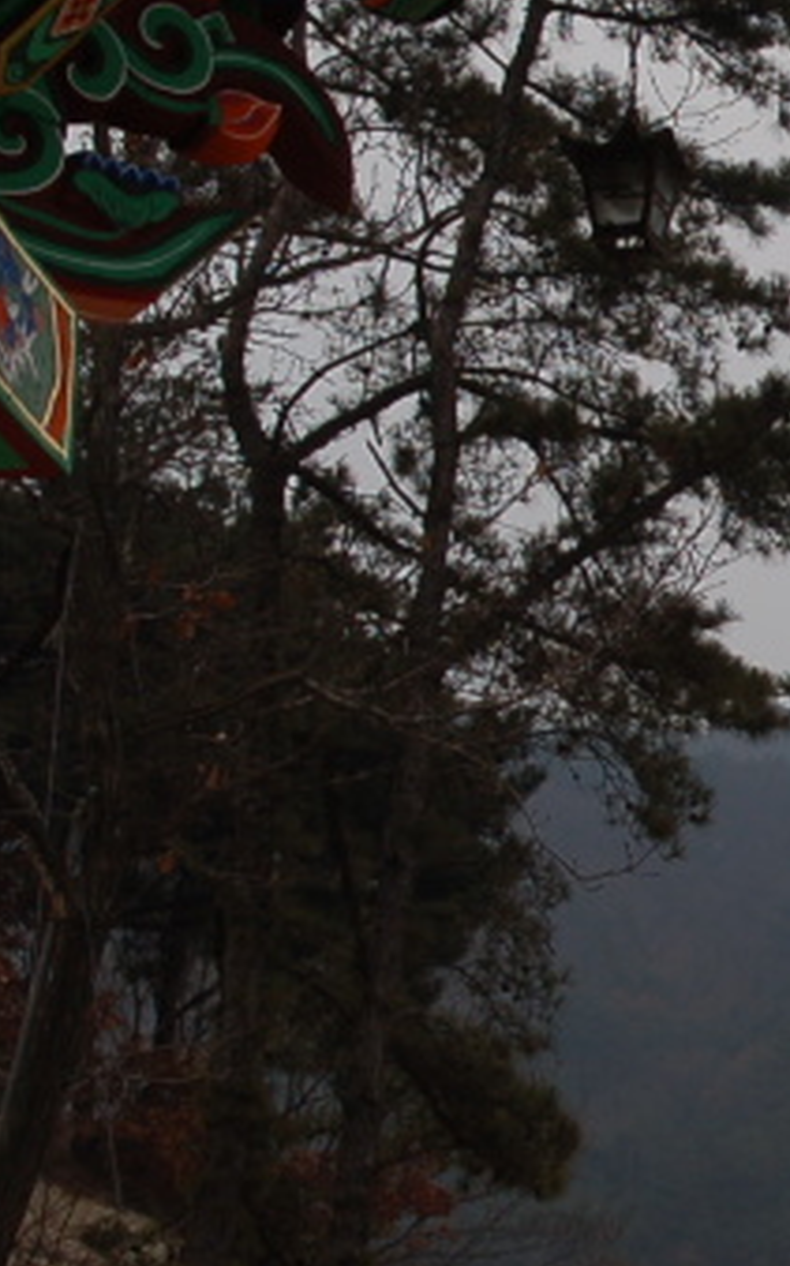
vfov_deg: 14.1
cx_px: 1647
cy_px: 564
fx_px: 5103
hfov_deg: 8.4
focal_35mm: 148
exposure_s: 1/250
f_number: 10
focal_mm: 32
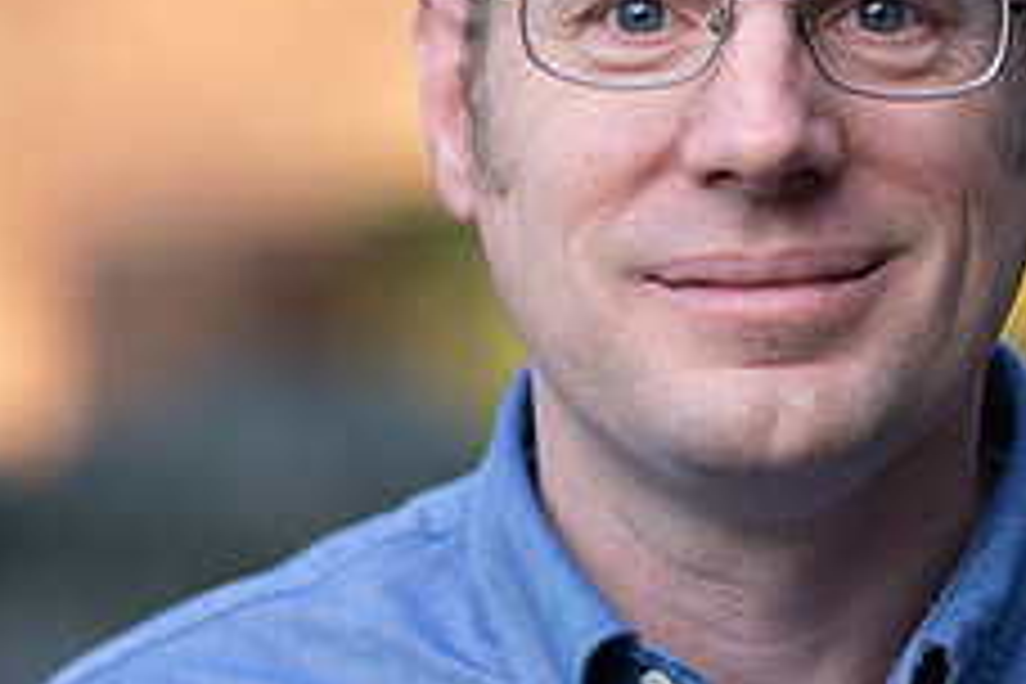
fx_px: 6156
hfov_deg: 9.5
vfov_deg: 6.4
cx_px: 752
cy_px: 304
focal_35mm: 216
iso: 64
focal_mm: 85
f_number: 2.2
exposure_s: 1/200
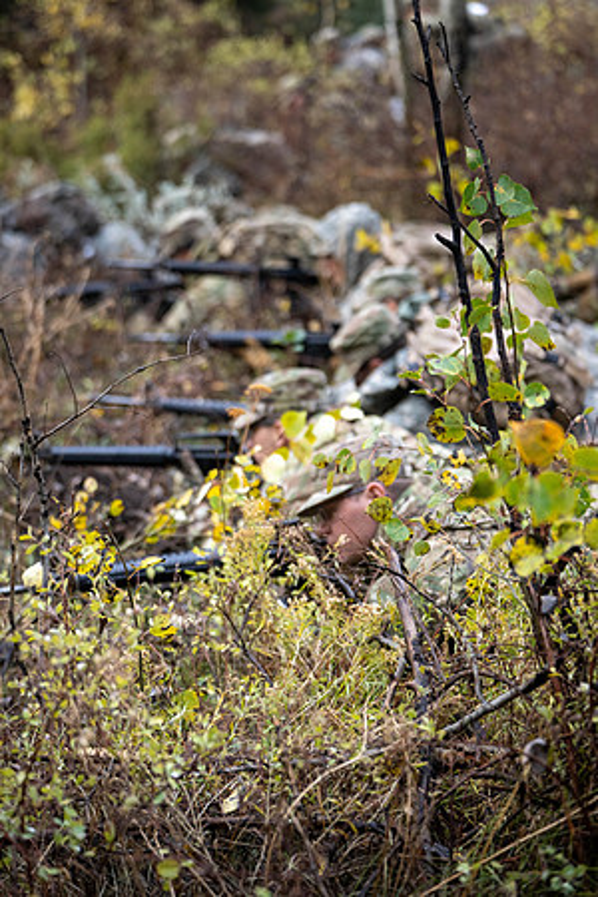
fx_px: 2242
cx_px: 299
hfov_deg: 15.2
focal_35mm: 90
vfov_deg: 22.6
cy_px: 448
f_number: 2.8
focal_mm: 90
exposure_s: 1/800
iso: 1000
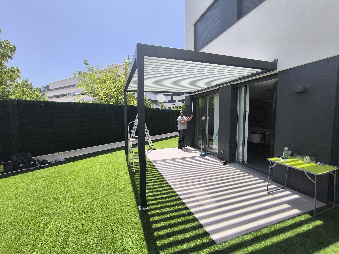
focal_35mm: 16
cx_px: 170
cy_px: 127
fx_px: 157
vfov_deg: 78.1
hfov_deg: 94.5
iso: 50
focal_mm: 1.65
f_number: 2.2
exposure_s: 1/2417
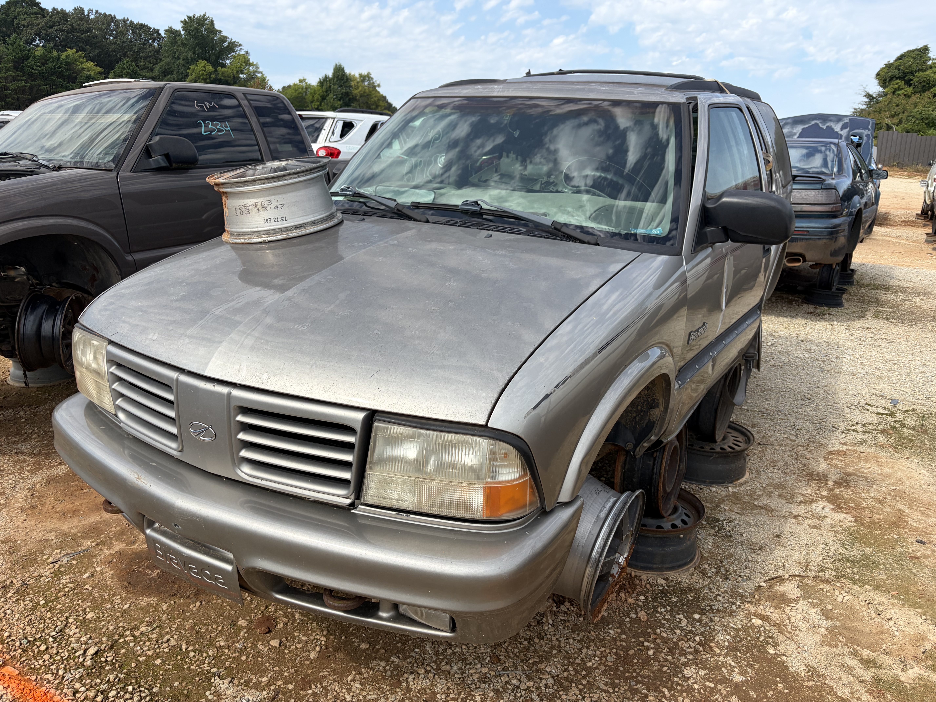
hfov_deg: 67.3
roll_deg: -1.1
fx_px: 703
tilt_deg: -13.2
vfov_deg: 53.1
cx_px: 468
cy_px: 351
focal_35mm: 26
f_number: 1.6
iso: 50
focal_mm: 5.96
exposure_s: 1/2747
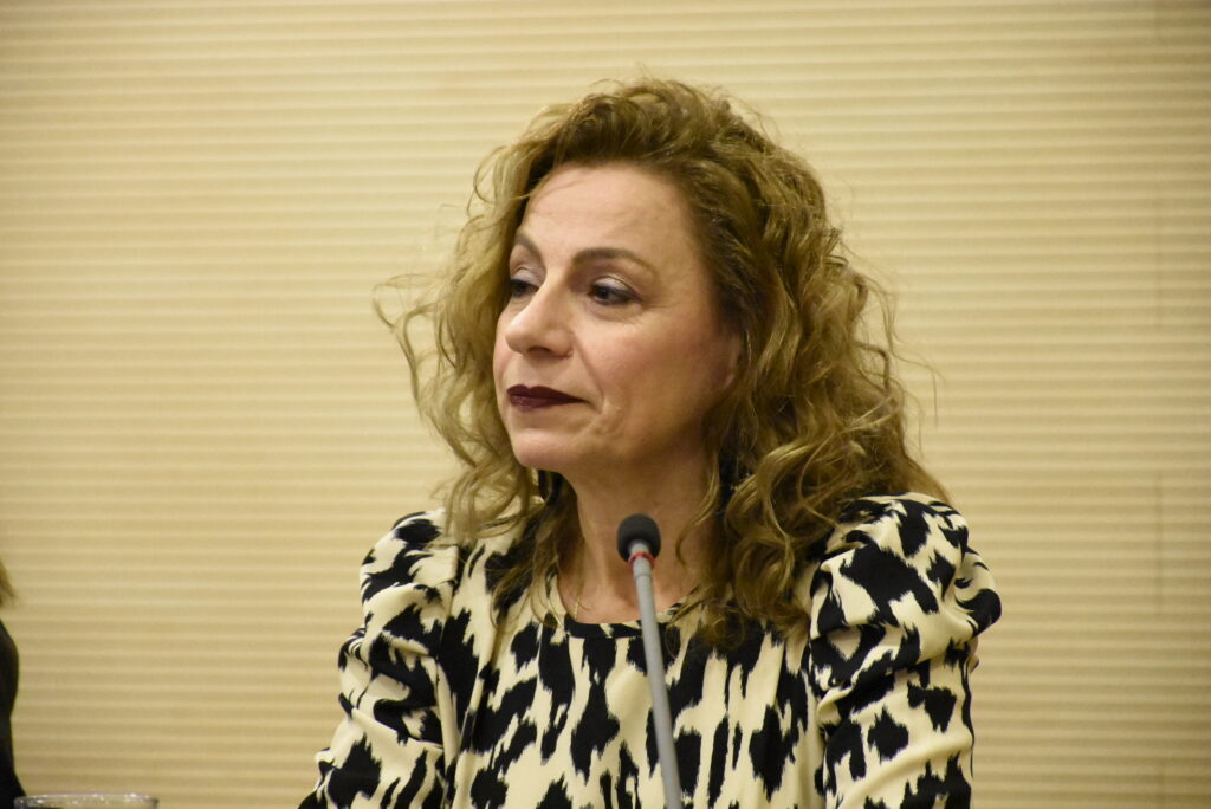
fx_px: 7068
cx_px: 606
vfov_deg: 6.6
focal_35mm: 210
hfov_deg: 9.8
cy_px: 404
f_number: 5.6
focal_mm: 140
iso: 12800
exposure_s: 1/250
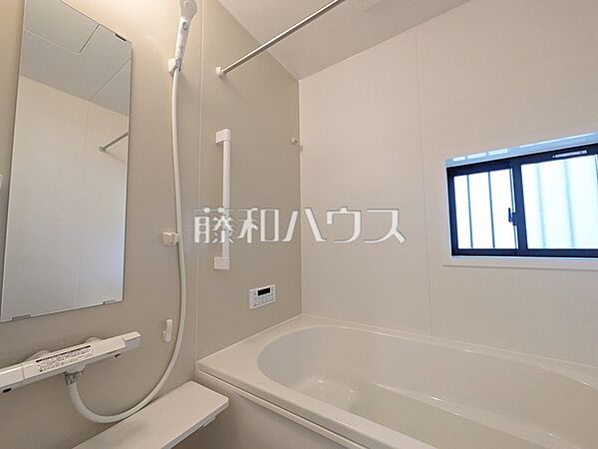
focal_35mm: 14
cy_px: 224
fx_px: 242
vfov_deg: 85.7
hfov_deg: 102.1
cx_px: 299
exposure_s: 1/120
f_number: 2.2
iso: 459
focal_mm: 1.83
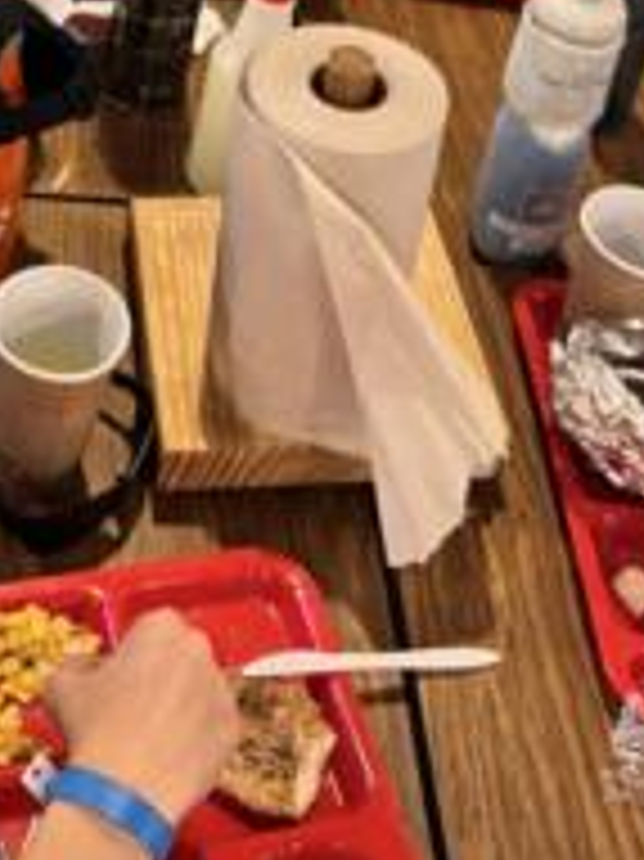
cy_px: -230
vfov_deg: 25.1
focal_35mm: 68
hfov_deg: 21.6
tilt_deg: -26.9
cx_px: 259
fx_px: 1689
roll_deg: -10.3
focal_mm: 5.7
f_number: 1.5
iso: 500
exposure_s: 1/40
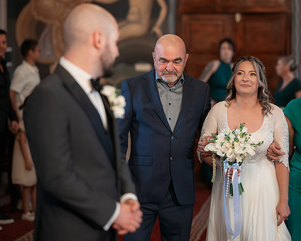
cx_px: 177
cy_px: 103
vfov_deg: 13.3
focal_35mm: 116
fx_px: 1033
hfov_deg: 16.6
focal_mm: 85
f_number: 2
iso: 1600
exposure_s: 1/200
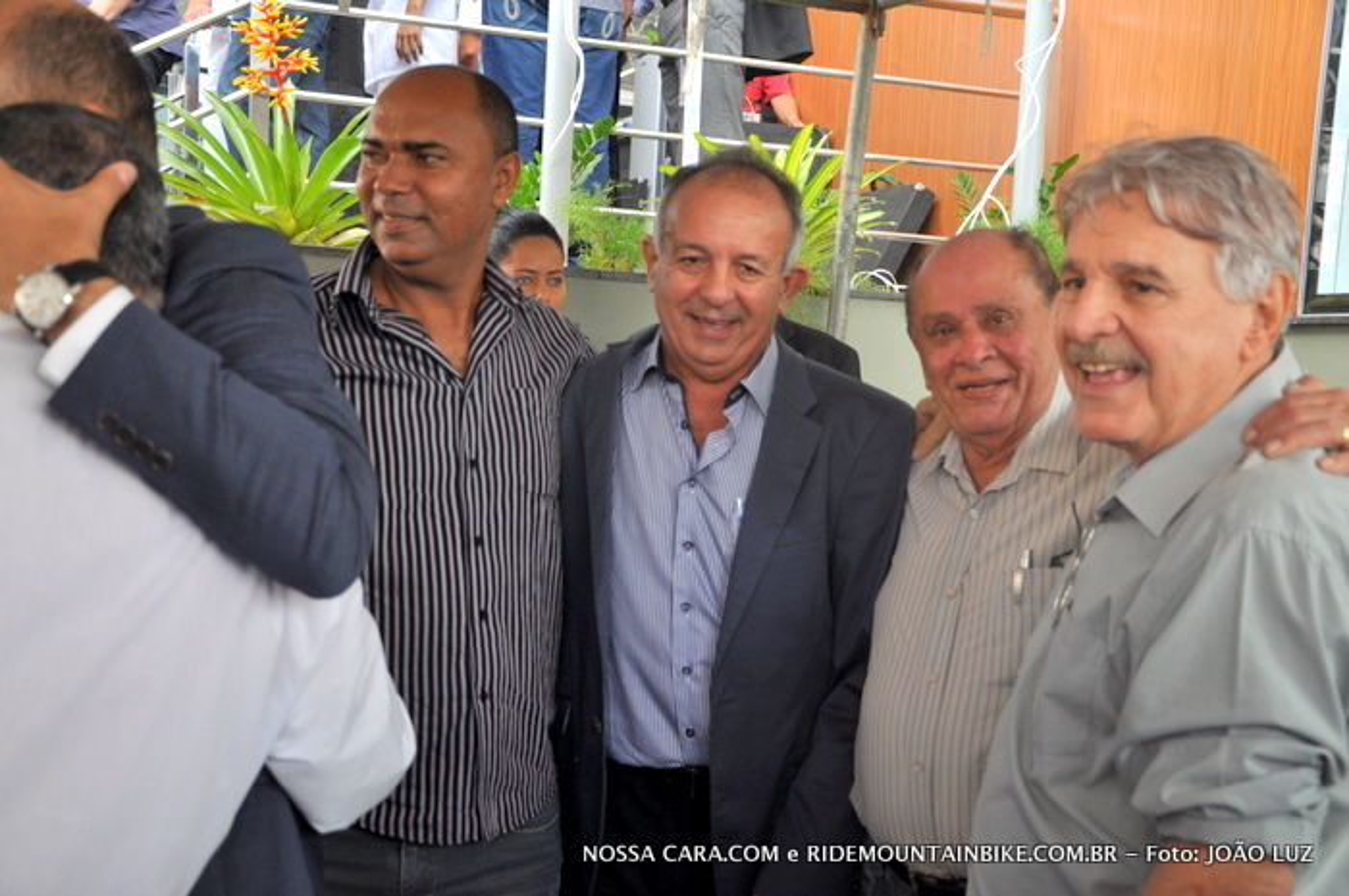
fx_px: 1684
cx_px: 674
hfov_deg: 43.6
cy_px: 448
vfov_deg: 29.8
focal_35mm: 45
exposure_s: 1/250
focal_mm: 30
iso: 400
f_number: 4.2
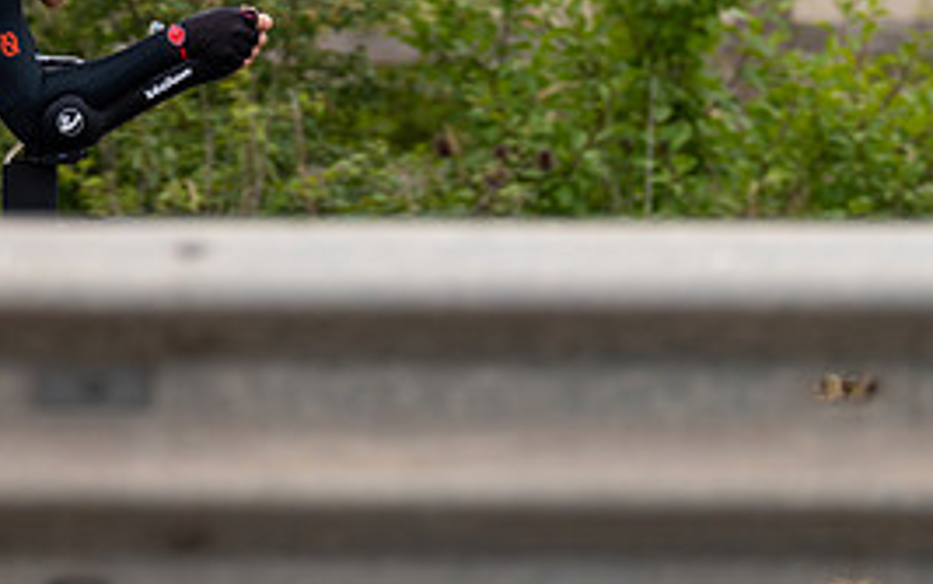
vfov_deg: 2.3
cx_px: 23
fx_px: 14471
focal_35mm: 569
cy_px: 76
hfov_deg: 3.7
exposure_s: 1/1000
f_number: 3.2
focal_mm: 200
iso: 100
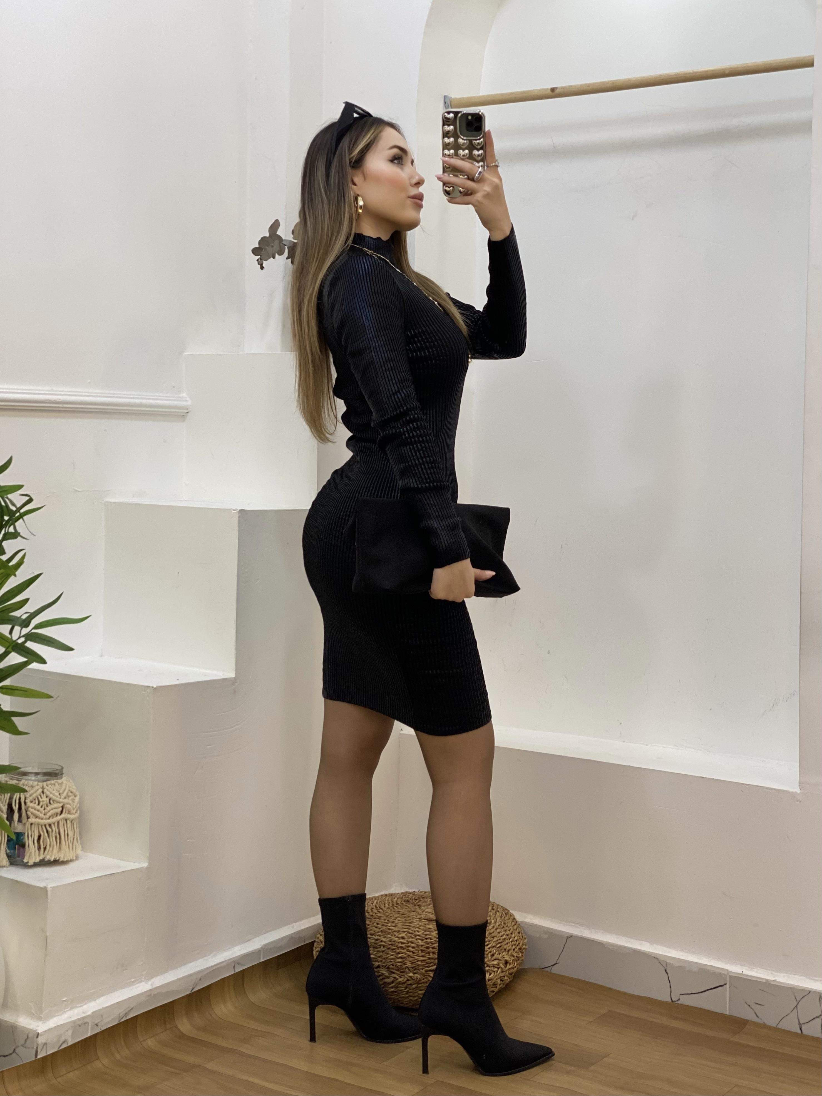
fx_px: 1646
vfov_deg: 36.8
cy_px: 548
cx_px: 411
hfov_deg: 28.0
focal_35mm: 52
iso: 80
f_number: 2
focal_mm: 6
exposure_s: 1/100
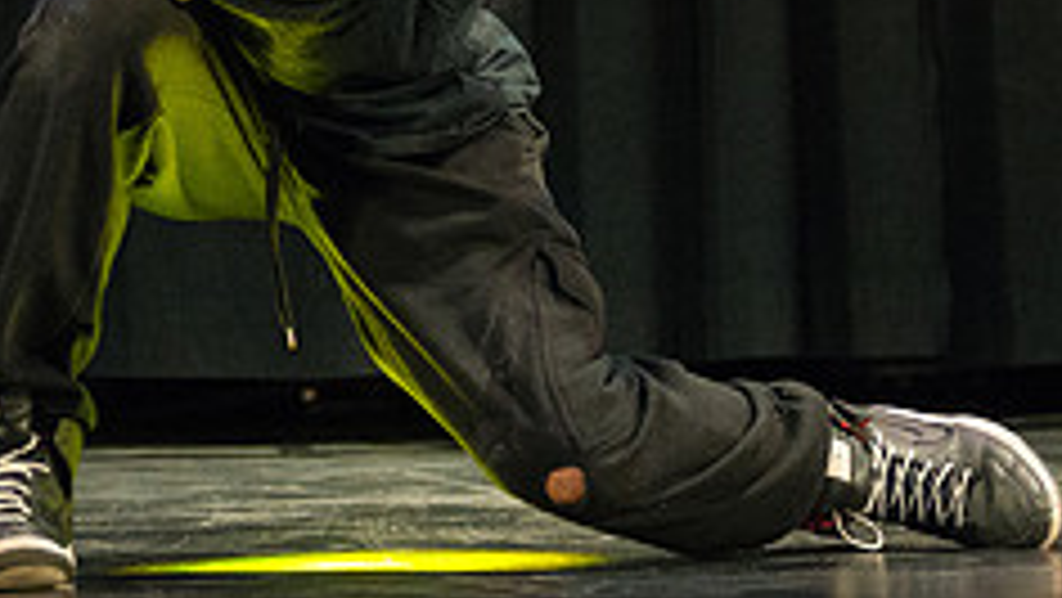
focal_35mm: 155
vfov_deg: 7.8
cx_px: 360
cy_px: -129
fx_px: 4367
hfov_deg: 13.8
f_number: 2.8
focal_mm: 52
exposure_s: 1/1250
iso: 4000
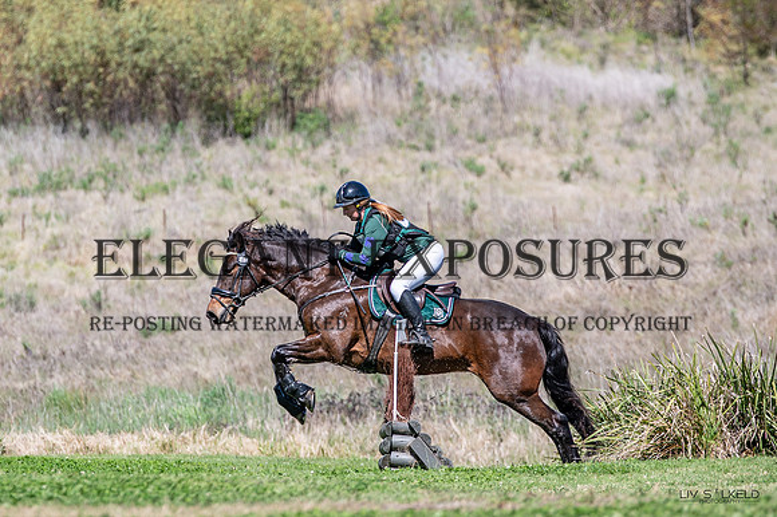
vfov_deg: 3.9
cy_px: 142
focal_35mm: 350
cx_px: 300
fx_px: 7548
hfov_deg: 5.9
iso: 110
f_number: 3.5
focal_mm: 200
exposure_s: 1/2000
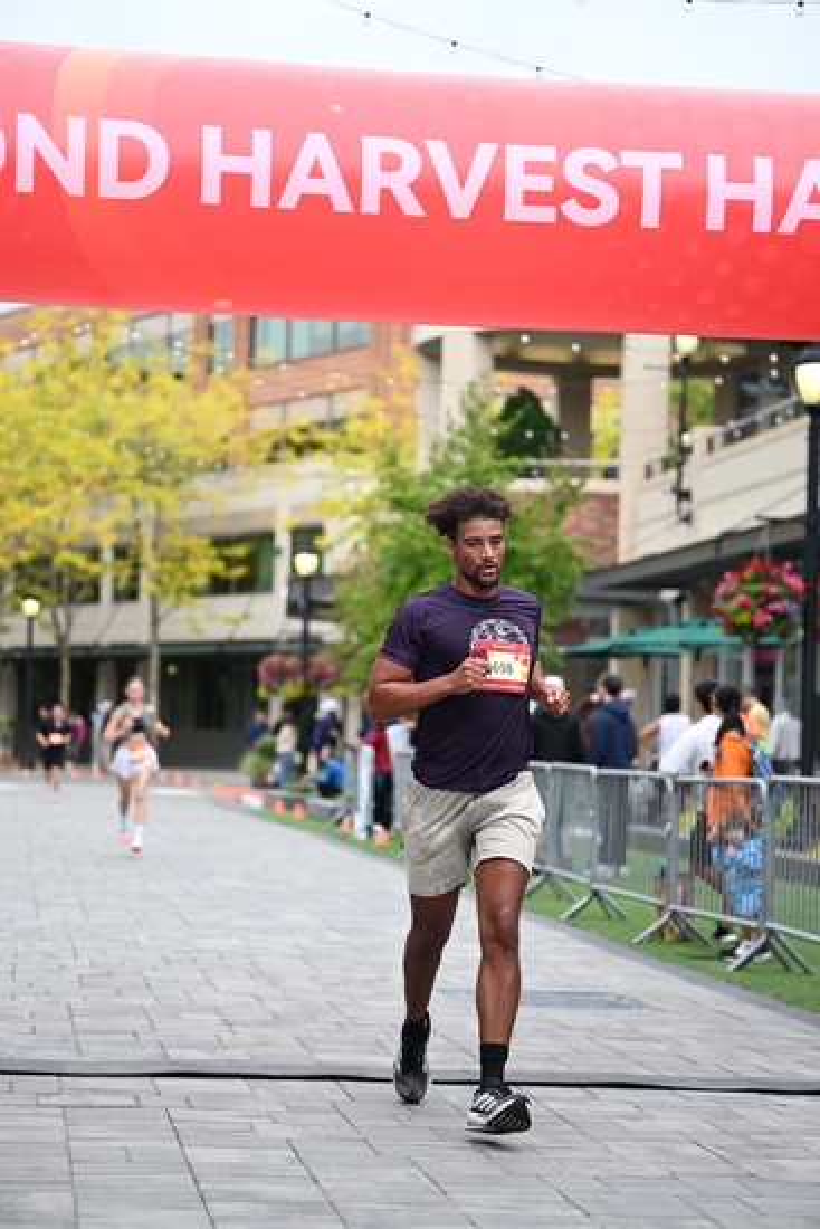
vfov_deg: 24.5
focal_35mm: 83
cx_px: 410
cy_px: 614
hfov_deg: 16.5
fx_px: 2834
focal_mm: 83
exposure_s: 1/2000
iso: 640
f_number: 2.8
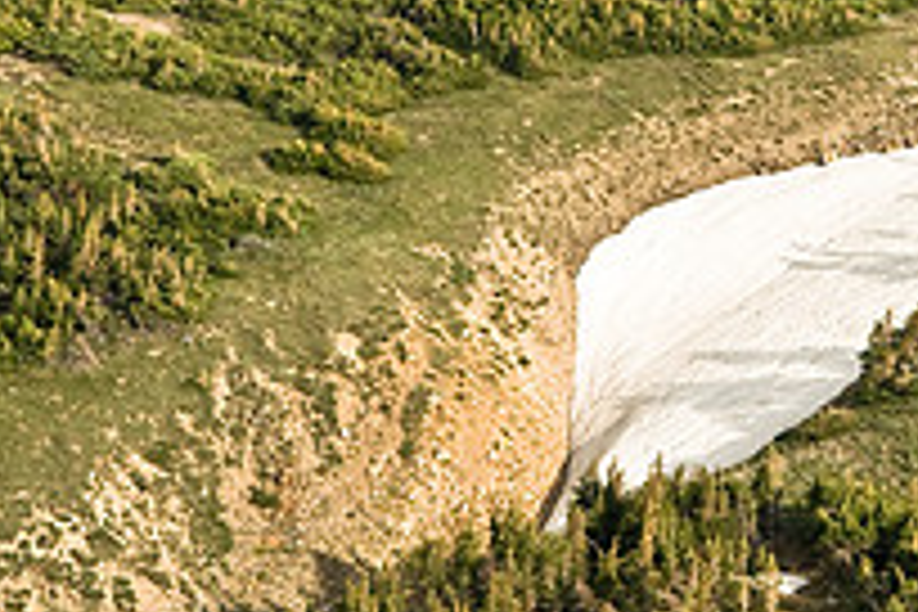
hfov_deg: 3.7
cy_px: 171
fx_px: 14177
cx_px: 711
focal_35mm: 556
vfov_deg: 2.5
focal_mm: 130
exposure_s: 1/40
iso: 100
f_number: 11
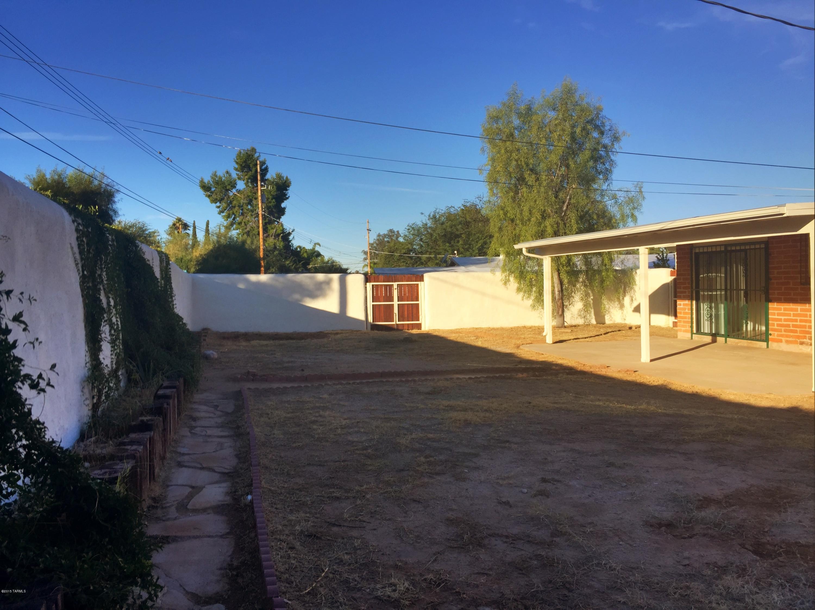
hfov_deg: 61.7
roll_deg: +0.4
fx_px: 683
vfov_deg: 48.2
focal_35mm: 29
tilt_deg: +0.1
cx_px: 408
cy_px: 305
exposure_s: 1/3968
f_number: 2.2
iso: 32
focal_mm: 4.15
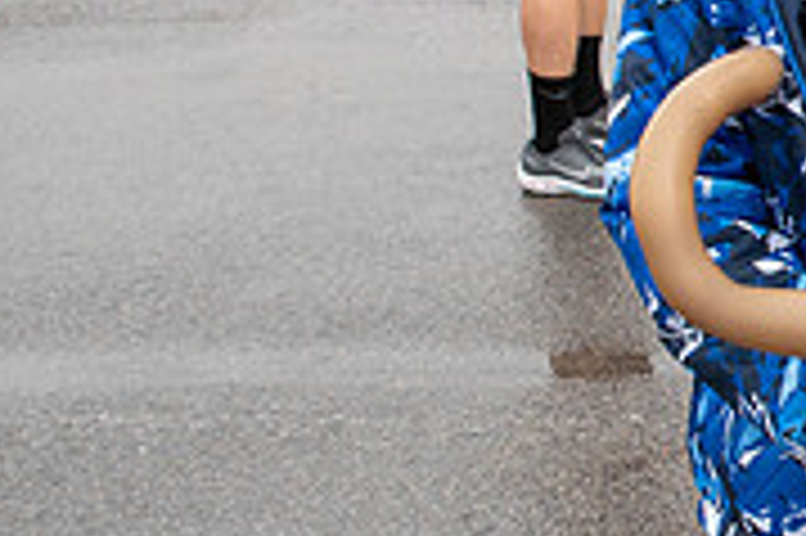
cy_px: -11
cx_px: 1213
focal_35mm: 94
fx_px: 2103
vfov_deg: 14.3
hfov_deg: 19.0
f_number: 6.3
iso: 400
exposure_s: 1/400
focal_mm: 24
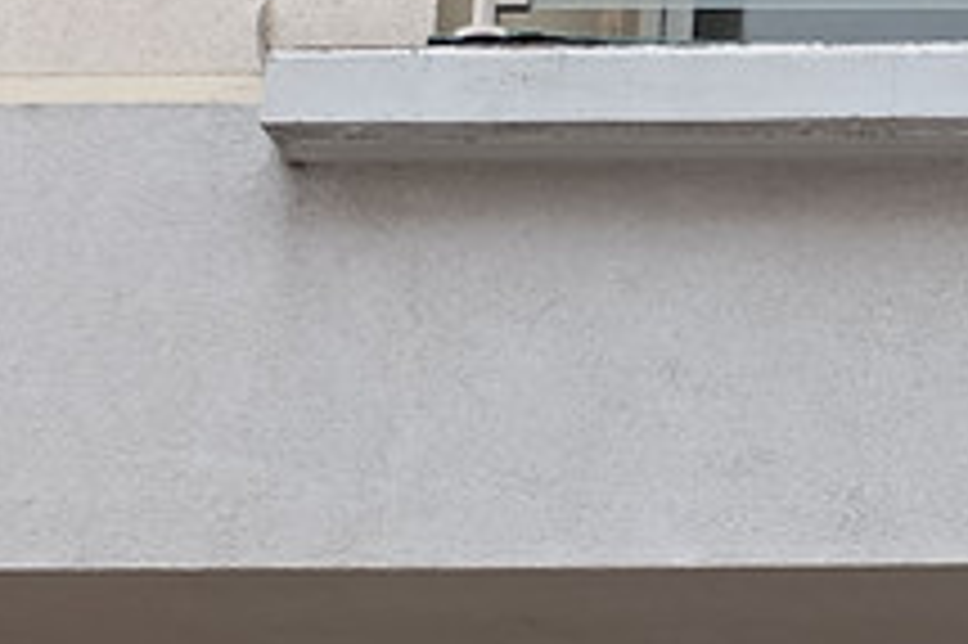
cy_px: 115
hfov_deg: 14.2
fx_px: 3735
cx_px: 1256
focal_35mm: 139
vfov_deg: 9.8
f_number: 1.8
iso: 151
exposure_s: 1/100
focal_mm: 4.27
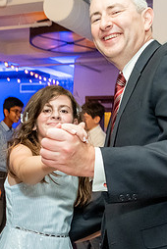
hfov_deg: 20.0
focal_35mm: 68
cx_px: 49
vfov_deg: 29.4
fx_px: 472
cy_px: 163
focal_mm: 16
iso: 3200
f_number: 5.6
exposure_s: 1/60
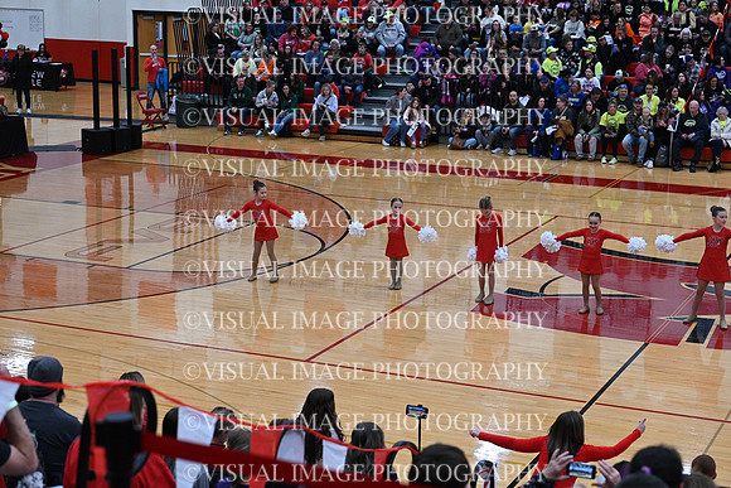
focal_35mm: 70
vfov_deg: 19.5
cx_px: 366
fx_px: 1422
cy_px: 244
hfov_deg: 28.8
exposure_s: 1/400
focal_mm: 70
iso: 4000
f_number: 4
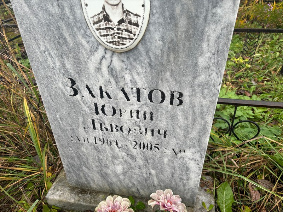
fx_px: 213
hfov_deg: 67.3
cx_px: 142
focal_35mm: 26
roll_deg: +4.2
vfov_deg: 53.1
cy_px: 106
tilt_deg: -35.7
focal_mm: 5.96
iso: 50
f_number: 1.6
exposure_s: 1/299
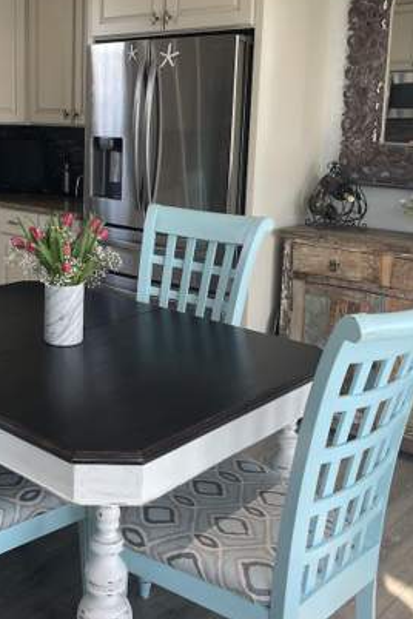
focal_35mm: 43
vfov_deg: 45.0
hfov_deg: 30.7
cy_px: 226
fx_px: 740
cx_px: 108
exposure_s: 1/120
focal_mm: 5.1
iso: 64
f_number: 1.6
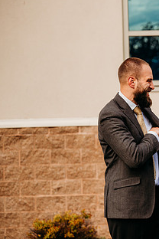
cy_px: 139
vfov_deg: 15.8
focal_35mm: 130
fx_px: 861
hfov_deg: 10.3
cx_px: 215
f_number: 2.8
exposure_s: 1/1600
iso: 200
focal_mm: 70
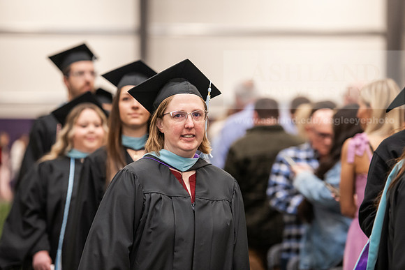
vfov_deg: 9.2
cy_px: 135
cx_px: 202
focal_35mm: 150
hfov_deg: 13.7
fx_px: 1688
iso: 2500
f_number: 3.2
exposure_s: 1/200
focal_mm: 150
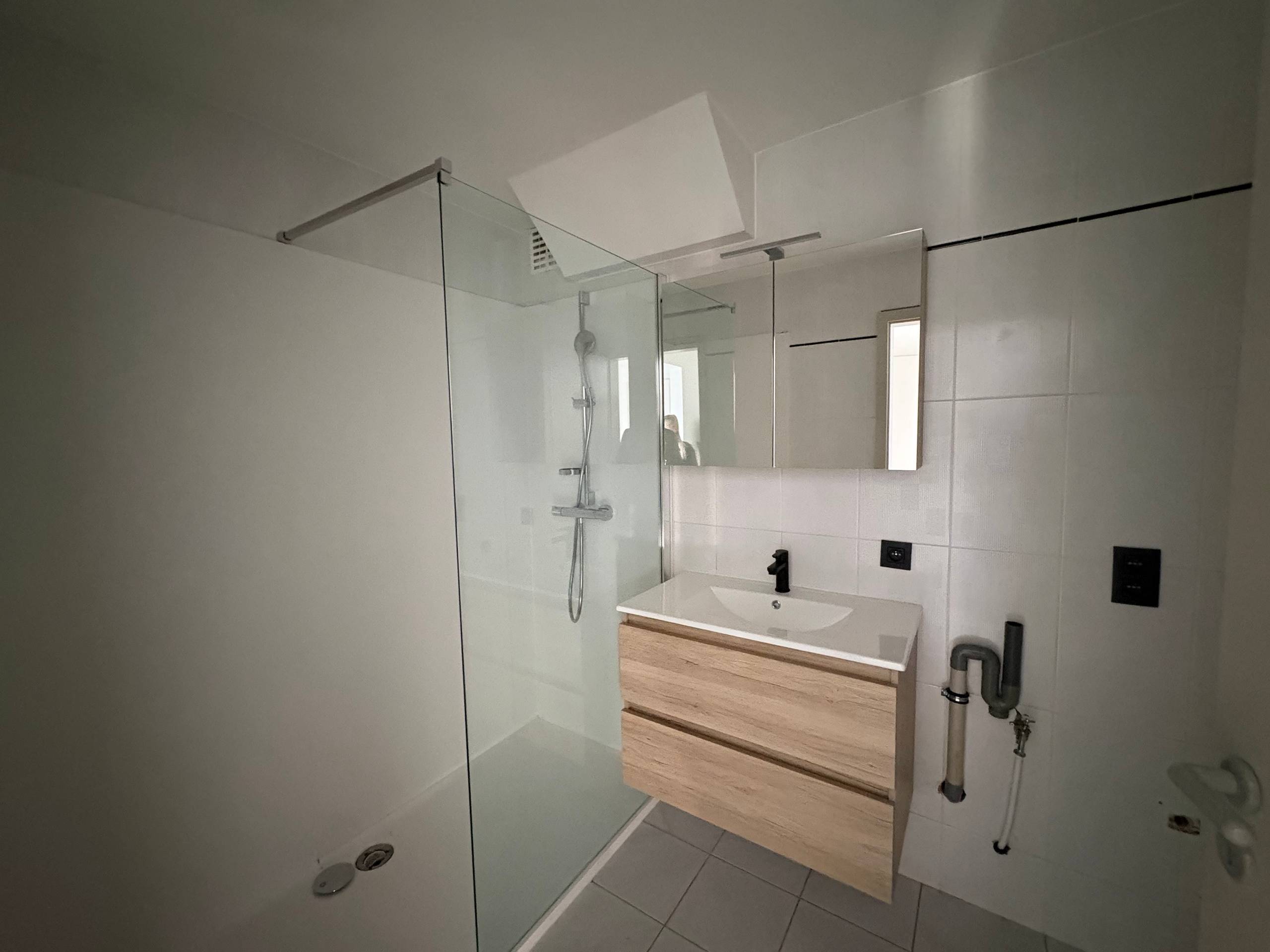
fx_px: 514
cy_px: 476
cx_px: 635
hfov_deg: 102.1
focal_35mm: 14
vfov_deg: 85.7
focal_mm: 2.22
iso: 1250
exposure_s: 1/38
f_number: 2.2
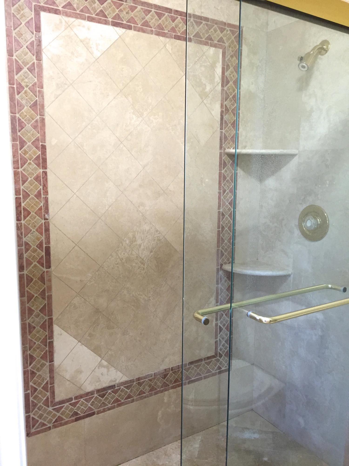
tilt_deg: -7.8
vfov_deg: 61.7
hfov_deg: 48.2
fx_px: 390
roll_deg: -0.9
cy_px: 233
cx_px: 174
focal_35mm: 29
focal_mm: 4.15
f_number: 2.2
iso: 125
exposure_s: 1/30
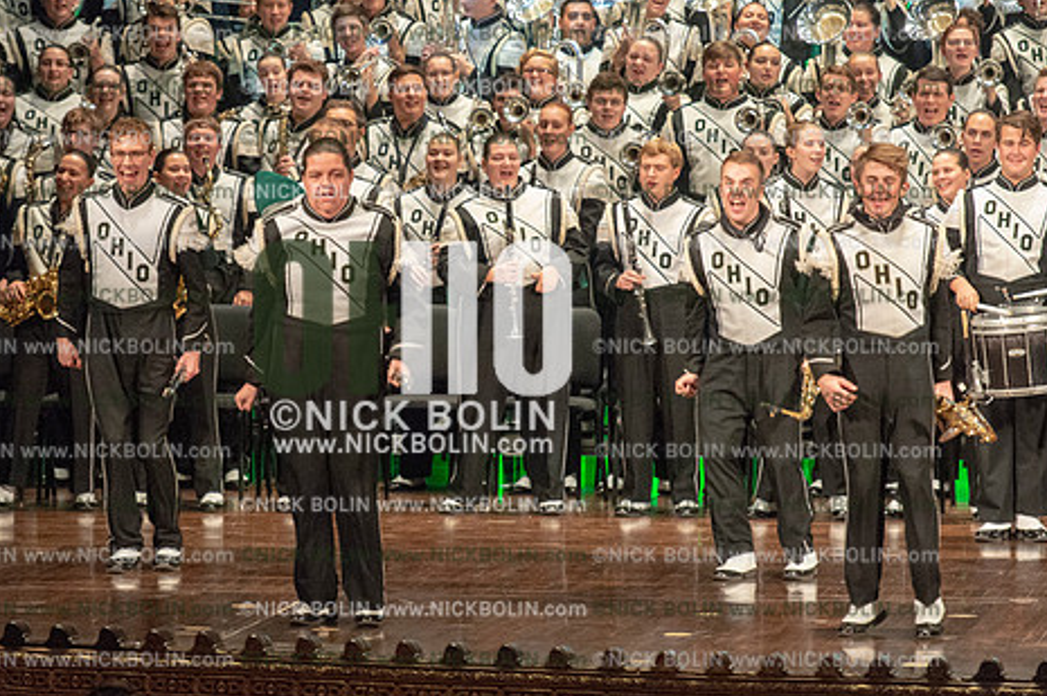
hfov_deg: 7.9
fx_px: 7612
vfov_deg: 5.2
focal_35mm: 262
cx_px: 412
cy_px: 347
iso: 8000
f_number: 5.6
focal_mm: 210
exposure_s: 1/320
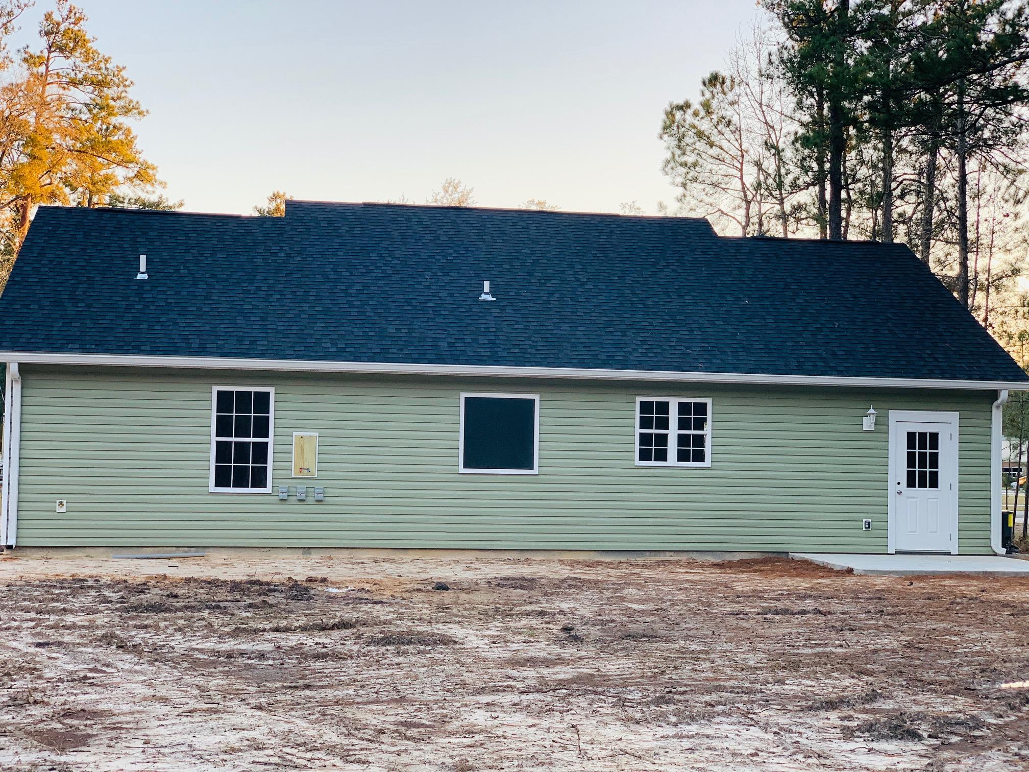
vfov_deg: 28.0
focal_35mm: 52
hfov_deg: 36.8
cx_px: 514
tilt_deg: +3.8
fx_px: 1546
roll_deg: -1.3
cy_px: 386
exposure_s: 1/122
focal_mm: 6
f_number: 2.4
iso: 40
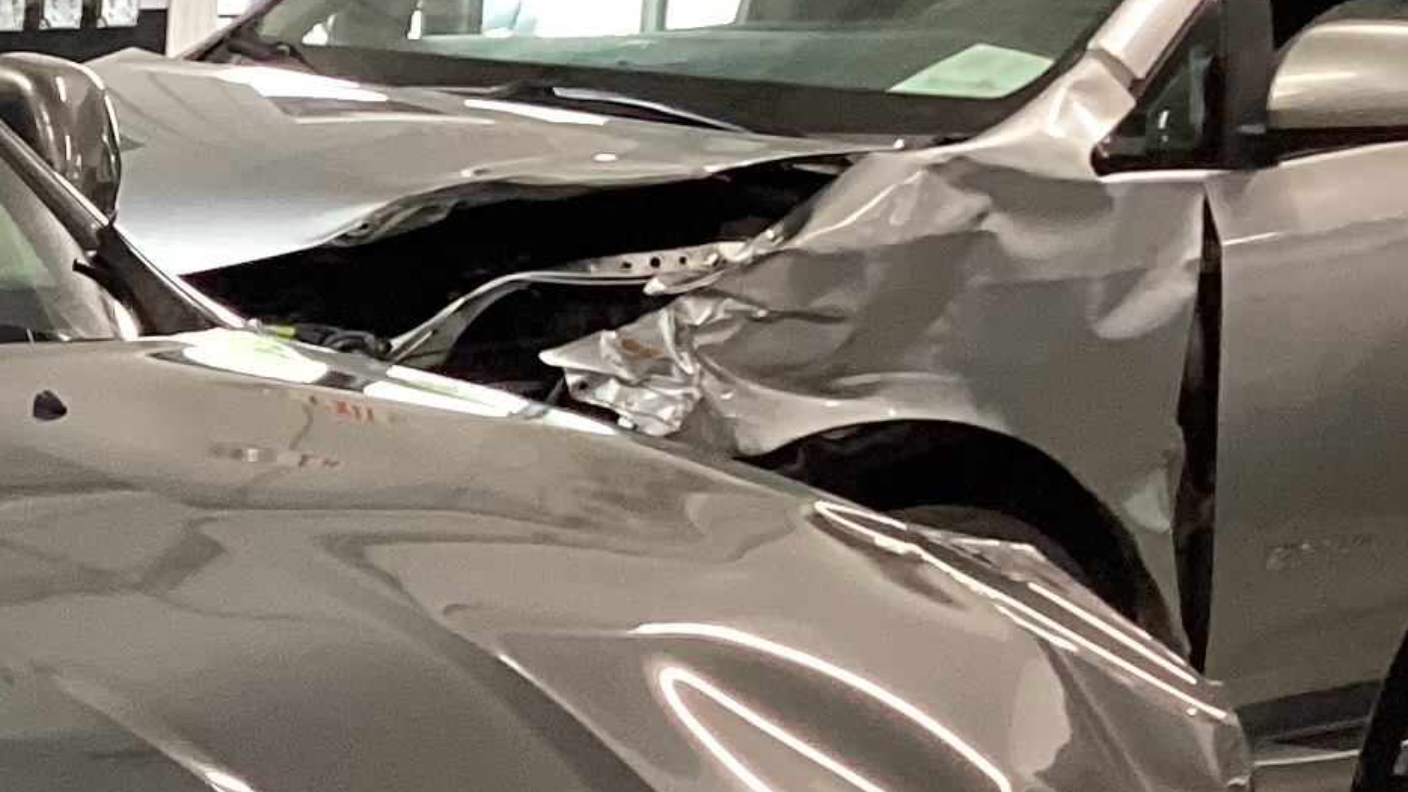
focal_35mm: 118
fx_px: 4405
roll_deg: -0.3
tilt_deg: -19.8
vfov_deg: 9.9
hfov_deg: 16.5
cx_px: -736
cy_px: 1198
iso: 125
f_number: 2.4
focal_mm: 3.3
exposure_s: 1/50
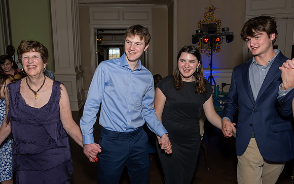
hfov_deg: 69.4
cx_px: 143
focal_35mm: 27
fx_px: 212
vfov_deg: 46.7
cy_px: 84
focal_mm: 17
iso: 1000
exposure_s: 1/250
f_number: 7.1
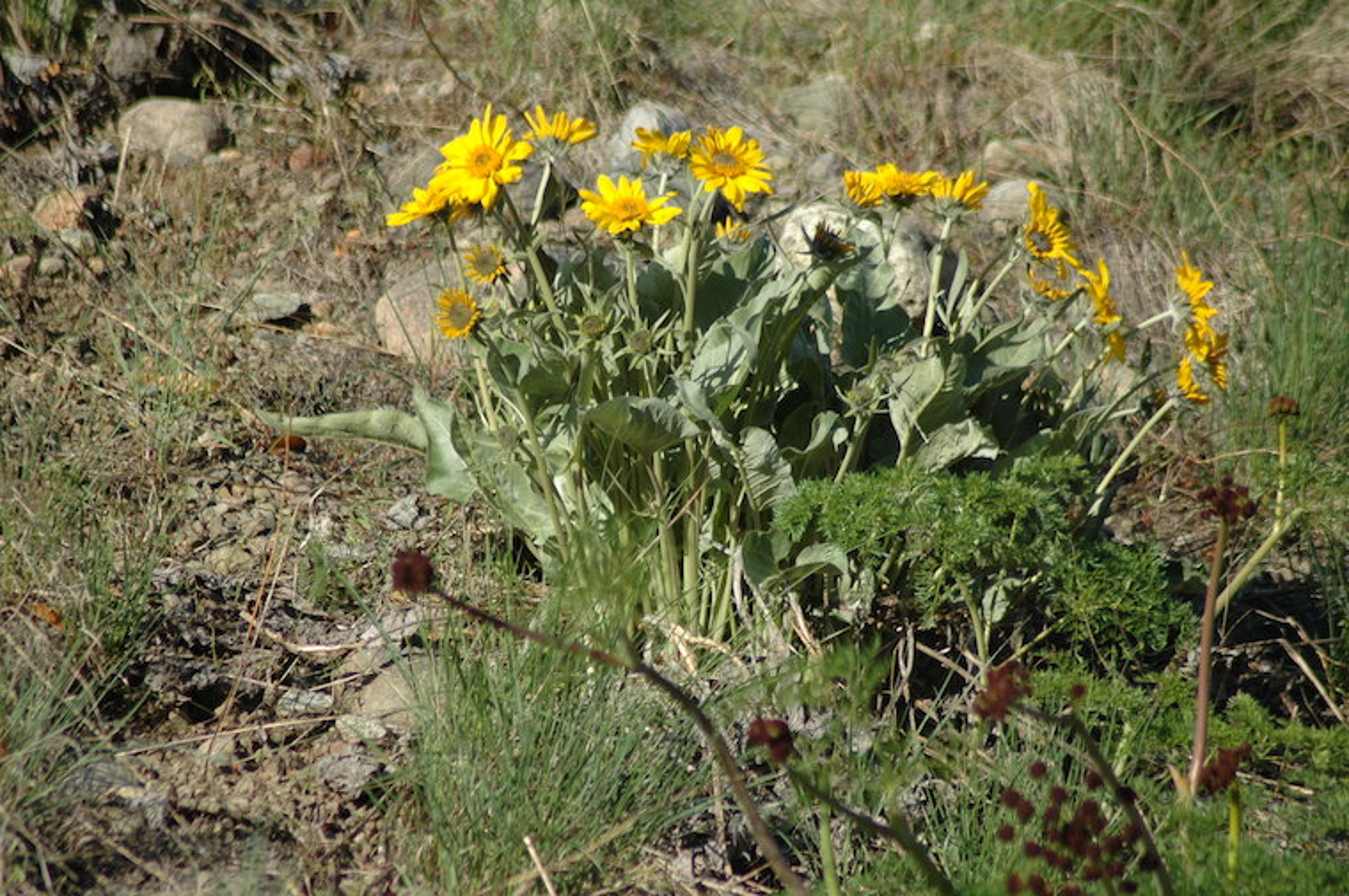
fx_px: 16844
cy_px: 448
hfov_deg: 4.6
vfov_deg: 3.0
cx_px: 674
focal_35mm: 450
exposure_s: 1/500
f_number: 5.6
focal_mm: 300
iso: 200
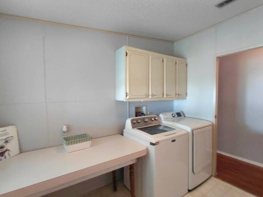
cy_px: 98
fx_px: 122
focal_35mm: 16
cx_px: 132
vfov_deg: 78.1
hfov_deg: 94.5
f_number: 2.2
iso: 200
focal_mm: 1.64
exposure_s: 1/60.2
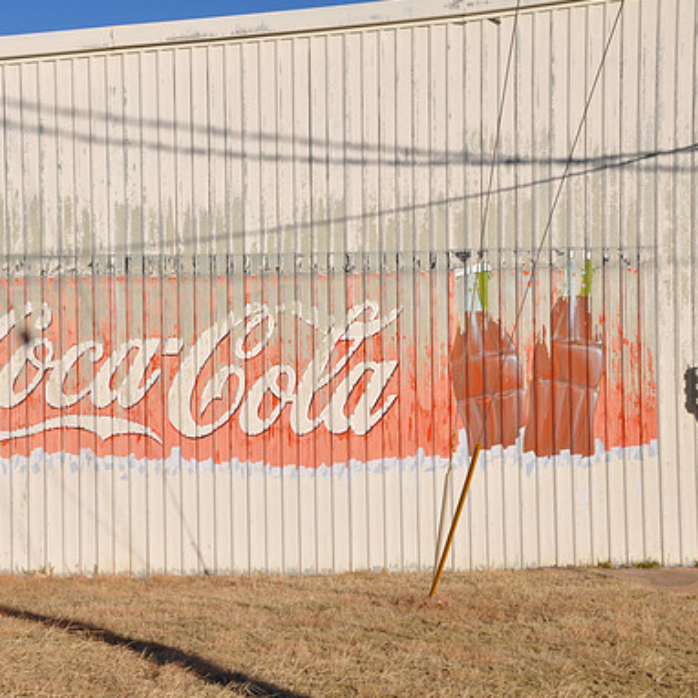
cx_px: 217
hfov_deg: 20.3
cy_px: 348
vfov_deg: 20.4
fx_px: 1939
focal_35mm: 85
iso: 200
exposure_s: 1/200
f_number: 14
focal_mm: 44
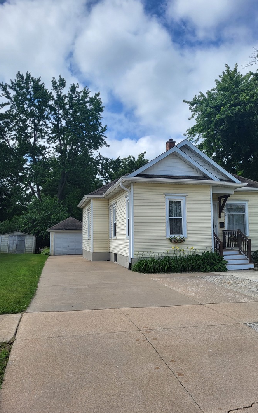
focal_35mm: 28
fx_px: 315
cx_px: 156
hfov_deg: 44.3
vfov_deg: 66.5
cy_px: 209
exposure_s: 1/3001
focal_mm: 5.4
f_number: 1.8
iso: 40
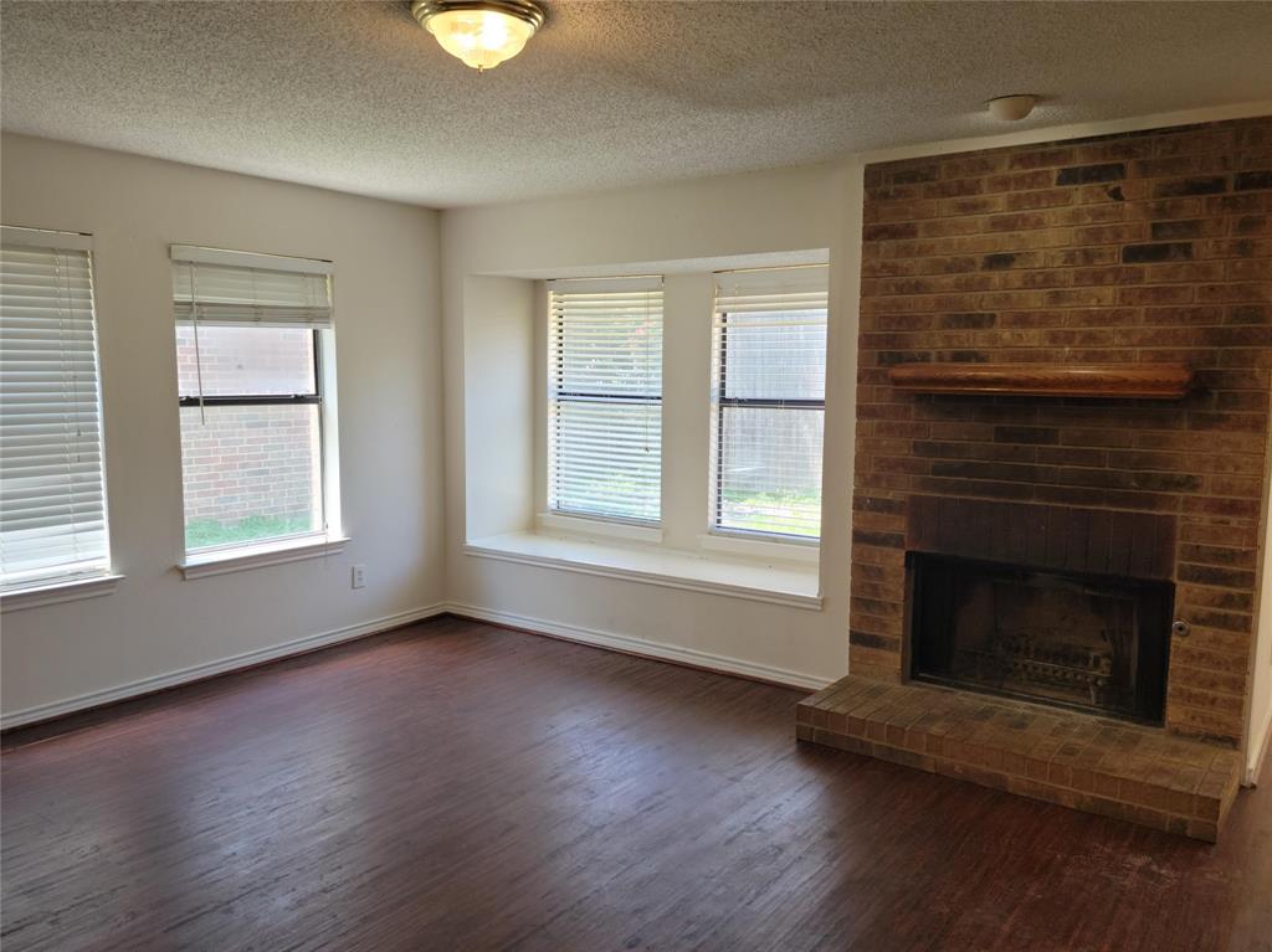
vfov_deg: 49.7
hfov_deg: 63.5
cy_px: 476
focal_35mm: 28
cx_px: 636
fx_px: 1028
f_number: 2
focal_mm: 5.9
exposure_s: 1/60
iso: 50
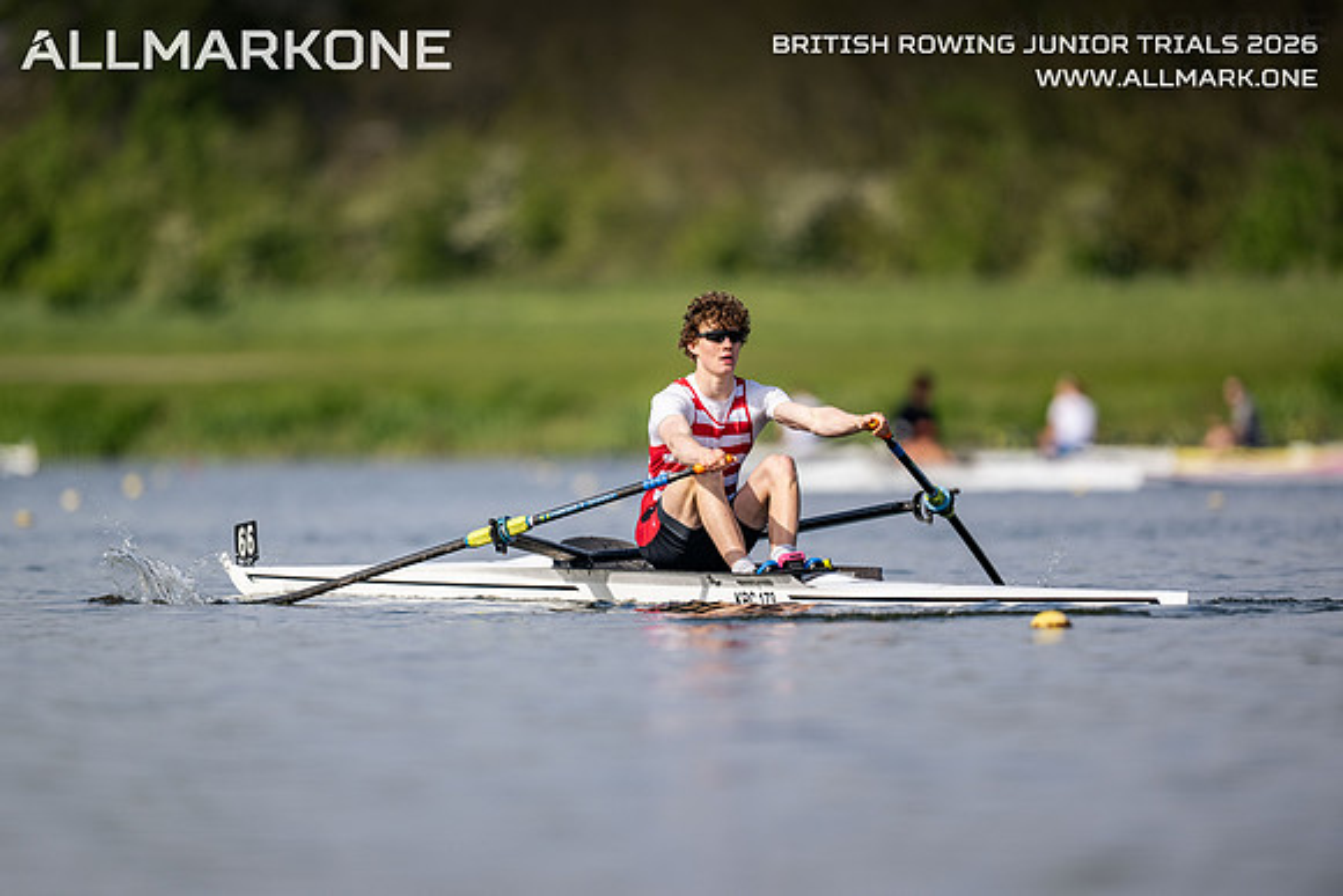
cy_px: 448
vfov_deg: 2.3
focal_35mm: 600
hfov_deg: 3.4
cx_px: 672
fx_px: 22388
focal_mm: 600
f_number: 4
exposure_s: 1/2500
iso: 220
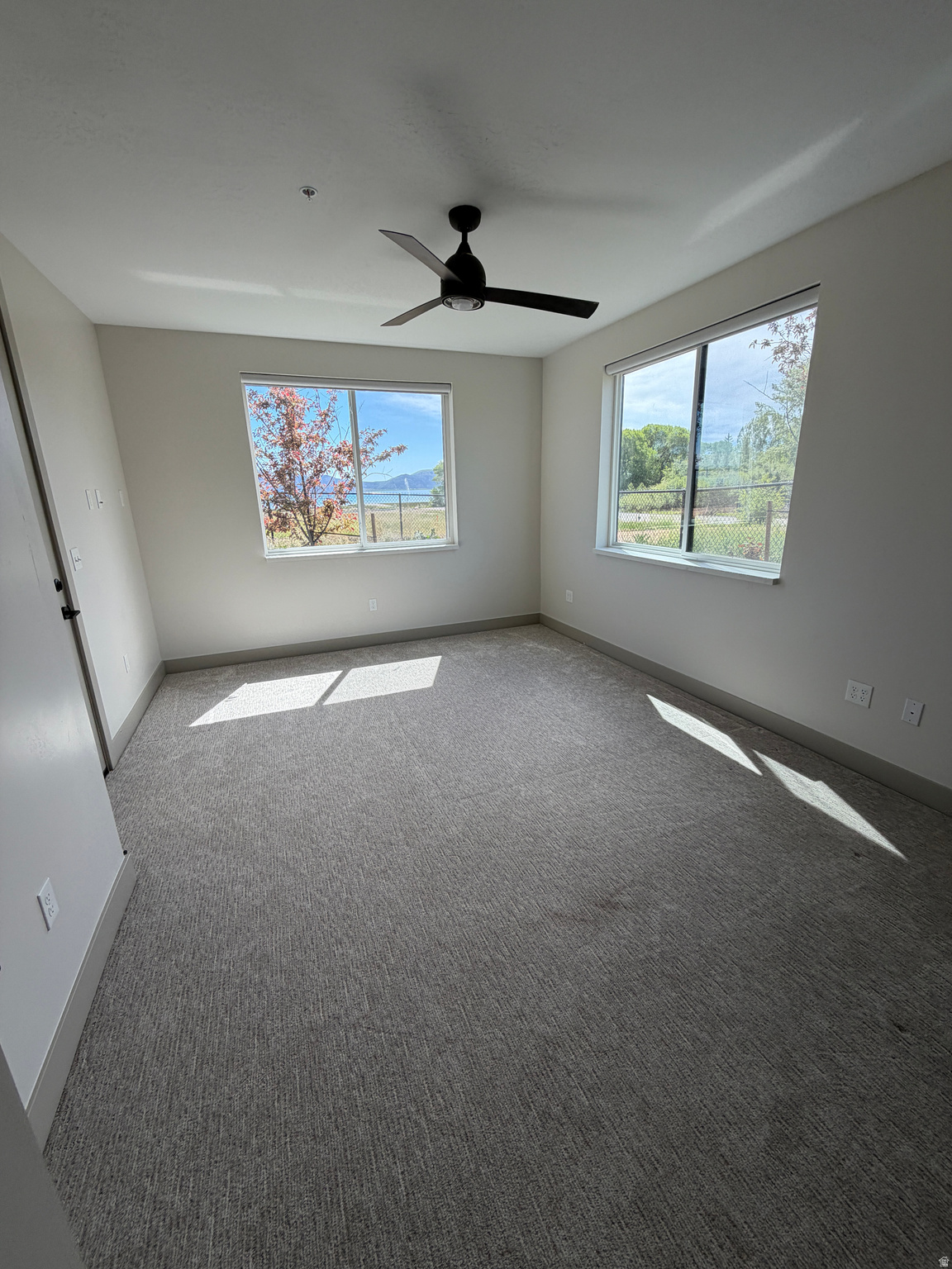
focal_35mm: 14
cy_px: 634
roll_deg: +2.9
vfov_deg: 102.1
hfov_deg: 85.7
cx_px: 476
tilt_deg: -15.5
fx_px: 513
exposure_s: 1/271
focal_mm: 2.22
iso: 50
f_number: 2.2
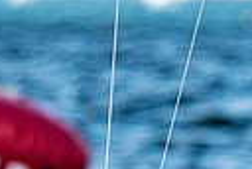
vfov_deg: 0.7
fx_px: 14271
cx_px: 179
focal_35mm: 2034
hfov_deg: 1.0
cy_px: 331
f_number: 5
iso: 500
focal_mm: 300
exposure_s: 1/2500
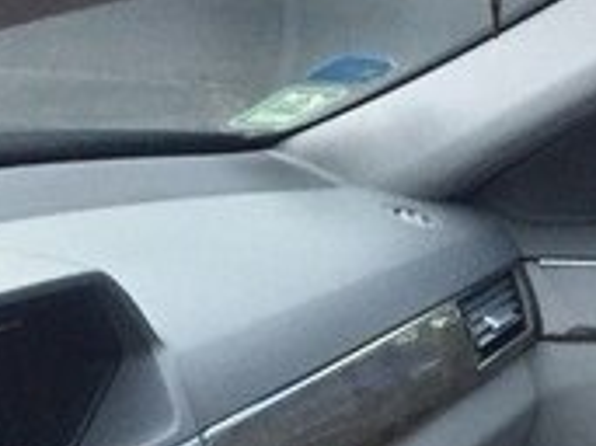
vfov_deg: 12.1
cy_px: 803
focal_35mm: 112
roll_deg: -2.2
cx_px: 174
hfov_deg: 17.5
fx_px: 1927
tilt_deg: -29.4
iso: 250
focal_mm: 4.15
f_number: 2.2
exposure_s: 1/33
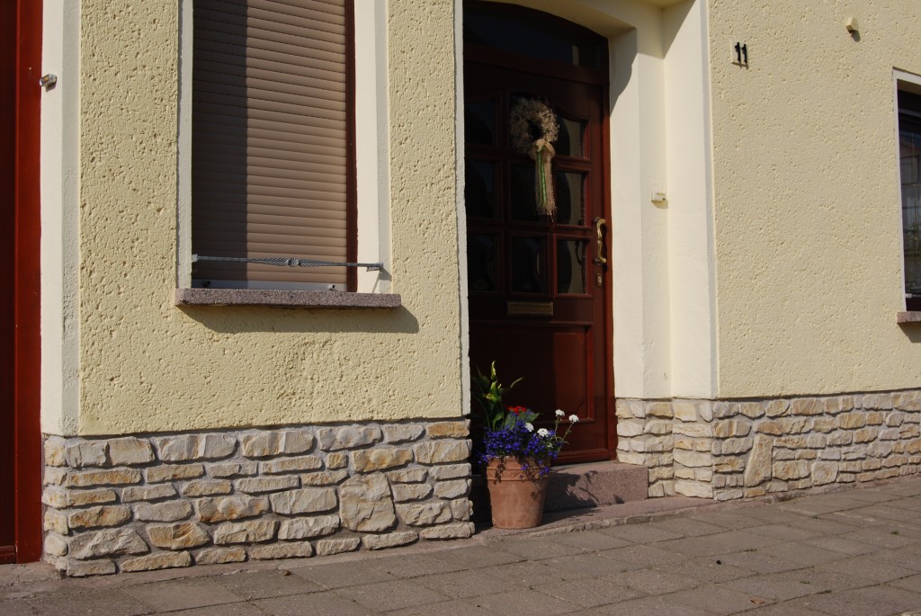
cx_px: 460
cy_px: 308
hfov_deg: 46.4
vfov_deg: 32.0
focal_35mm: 42
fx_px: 1076
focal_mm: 28
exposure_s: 1/400
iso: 100
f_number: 10
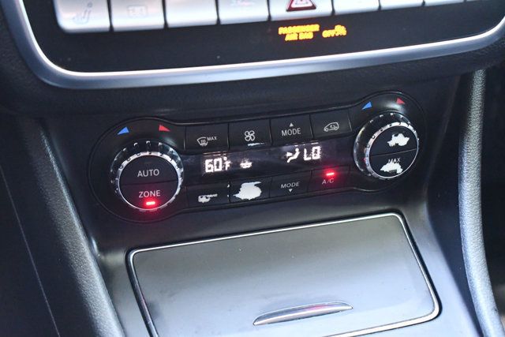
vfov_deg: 21.6
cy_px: 168
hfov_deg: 31.9
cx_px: 252
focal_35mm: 63
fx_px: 884
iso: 9000
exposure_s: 1/60
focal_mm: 42
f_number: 5
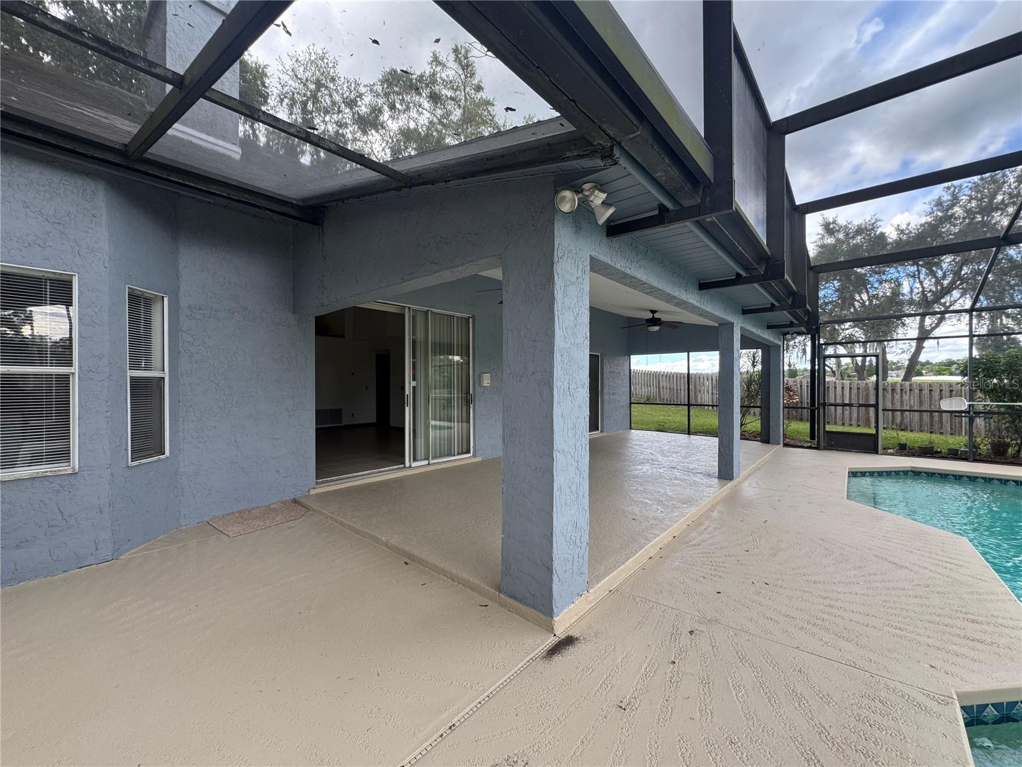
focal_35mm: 14
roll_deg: +0.0
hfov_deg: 102.1
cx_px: 511
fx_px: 413
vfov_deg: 85.7
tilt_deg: -0.9
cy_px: 384
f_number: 2.2
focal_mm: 2.22
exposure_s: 1/99
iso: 50
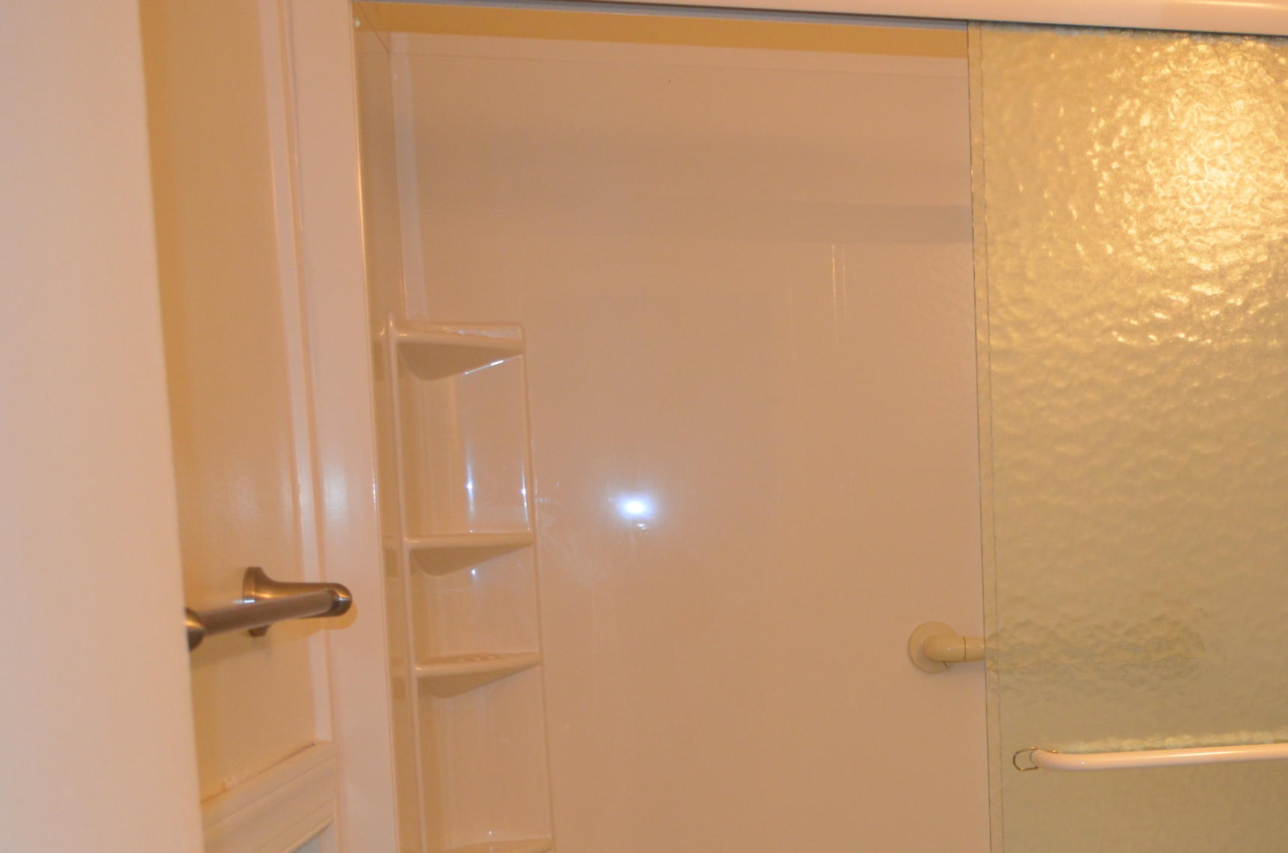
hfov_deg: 39.8
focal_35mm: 47
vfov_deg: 27.8
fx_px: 1678
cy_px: 709
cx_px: 1086
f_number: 3.5
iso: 800
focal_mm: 18
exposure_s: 1/60
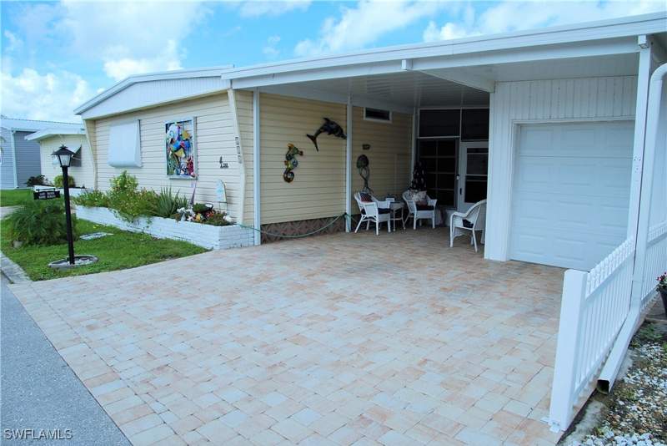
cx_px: 334
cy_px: 223
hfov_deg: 73.7
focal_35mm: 24
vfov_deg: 53.2
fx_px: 445
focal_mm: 16
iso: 100
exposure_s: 1/200
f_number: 7.1
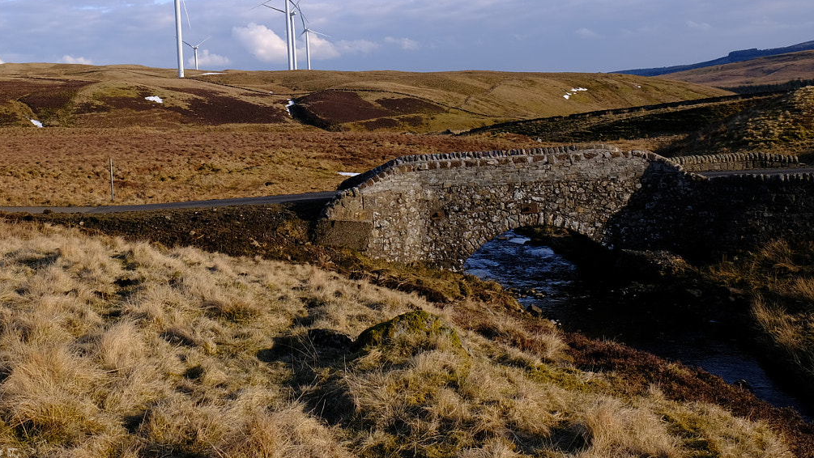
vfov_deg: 26.1
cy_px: 90
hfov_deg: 44.5
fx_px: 972
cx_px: 244
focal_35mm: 45
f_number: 7.1
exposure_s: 1/300
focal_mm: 18
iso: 200
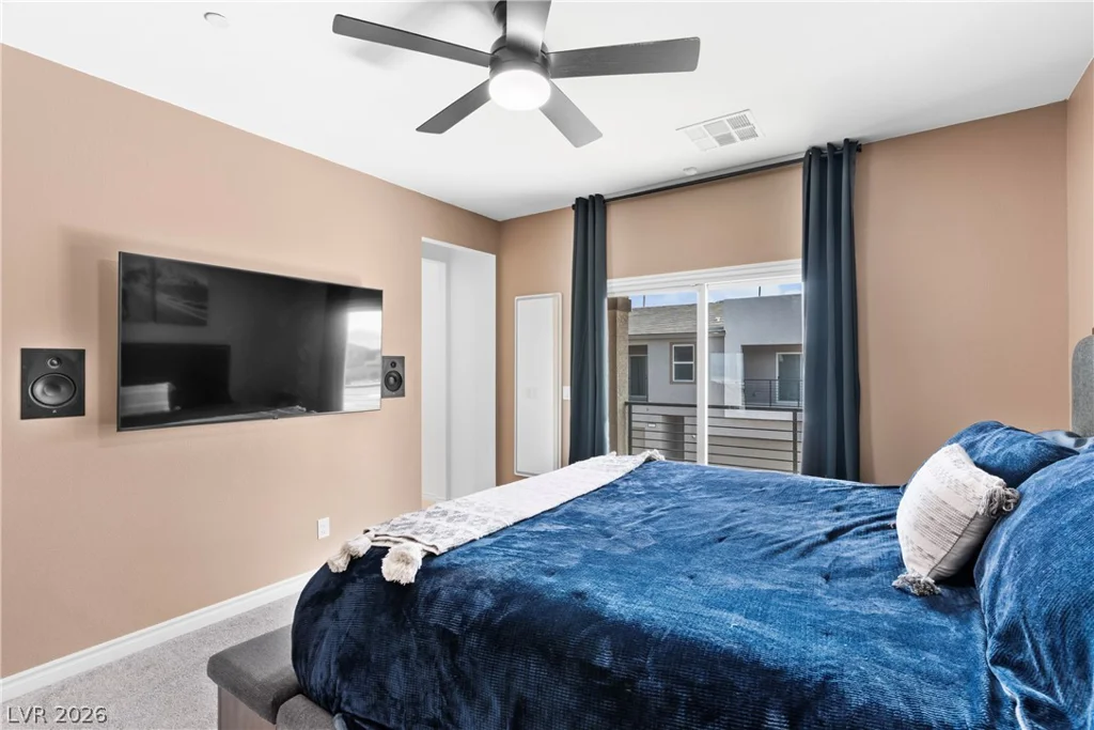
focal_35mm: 17
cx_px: 547
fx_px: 517
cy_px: 365
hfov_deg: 93.3
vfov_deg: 70.5
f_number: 8
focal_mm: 17
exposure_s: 1/15
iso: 400
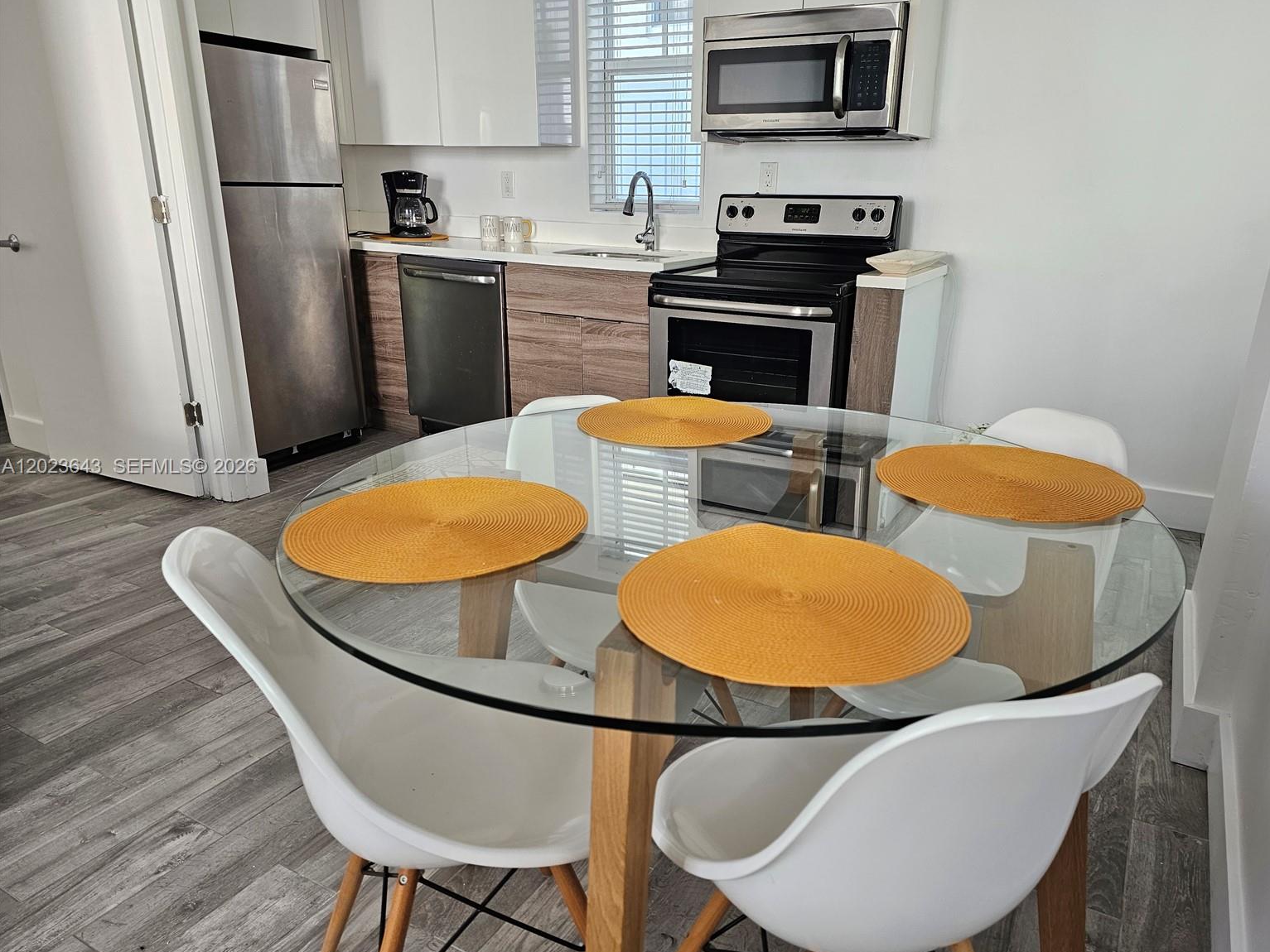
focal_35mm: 24
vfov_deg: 56.8
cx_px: 661
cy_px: 468
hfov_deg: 71.6
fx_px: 881
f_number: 1.7
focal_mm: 6.3
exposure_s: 1/120
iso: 125
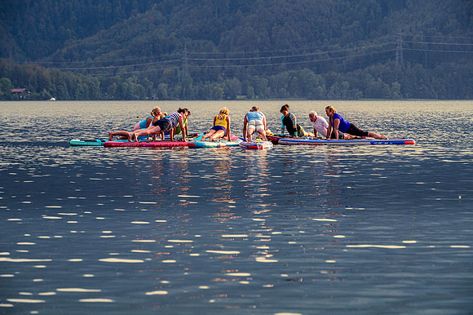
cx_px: 236
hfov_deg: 11.8
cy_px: 158
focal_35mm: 175
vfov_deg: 7.8
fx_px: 2298
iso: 640
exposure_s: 1/640
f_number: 8
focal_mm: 175
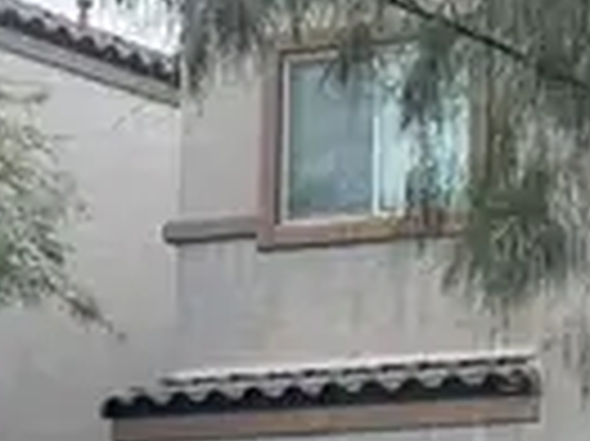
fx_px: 2503
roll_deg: -0.1
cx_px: 833
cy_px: 360
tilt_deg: +7.4
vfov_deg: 10.0
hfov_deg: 12.9
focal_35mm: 147
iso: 100
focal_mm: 6.76
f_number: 1.78
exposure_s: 1/227
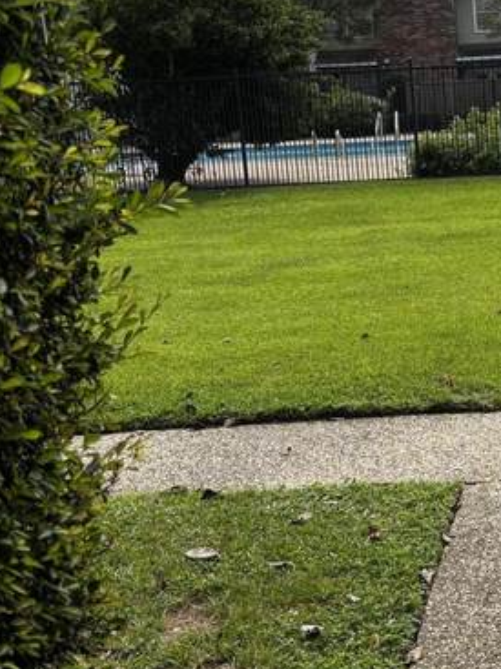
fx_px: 1313
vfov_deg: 28.6
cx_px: 557
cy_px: 315
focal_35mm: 68
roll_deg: +2.1
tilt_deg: -9.3
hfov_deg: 20.5
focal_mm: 5.96
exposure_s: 1/2571
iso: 50
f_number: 1.6
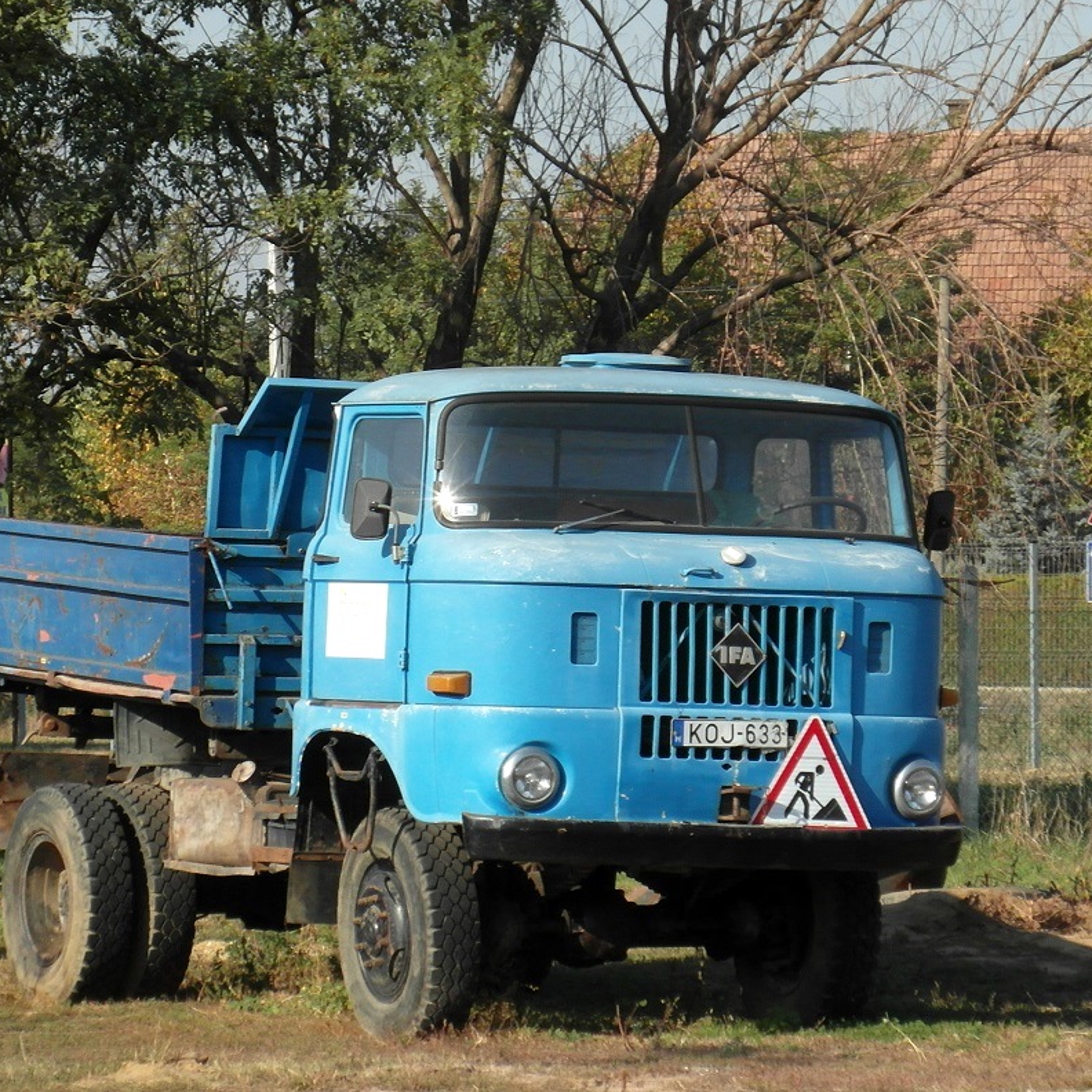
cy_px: 546
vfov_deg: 8.3
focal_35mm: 211
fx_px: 7531
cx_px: 464
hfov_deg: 8.3
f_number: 5.6
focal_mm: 28.9
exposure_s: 1/250
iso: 80
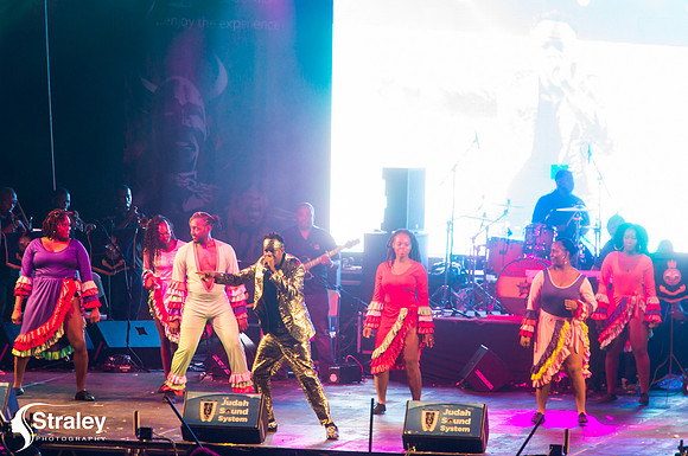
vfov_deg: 4.5
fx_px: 5816
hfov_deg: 6.8
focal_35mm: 305
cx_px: 348
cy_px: 222
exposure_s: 1/200
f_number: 5.6
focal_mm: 270
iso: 3200
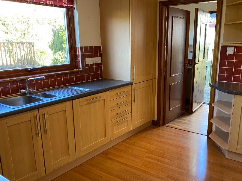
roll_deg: +0.1
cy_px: 104
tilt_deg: -15.8
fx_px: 231
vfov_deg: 42.8
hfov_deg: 55.2
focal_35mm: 33
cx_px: 134
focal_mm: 4.25
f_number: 1.8
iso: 80
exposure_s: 1/50
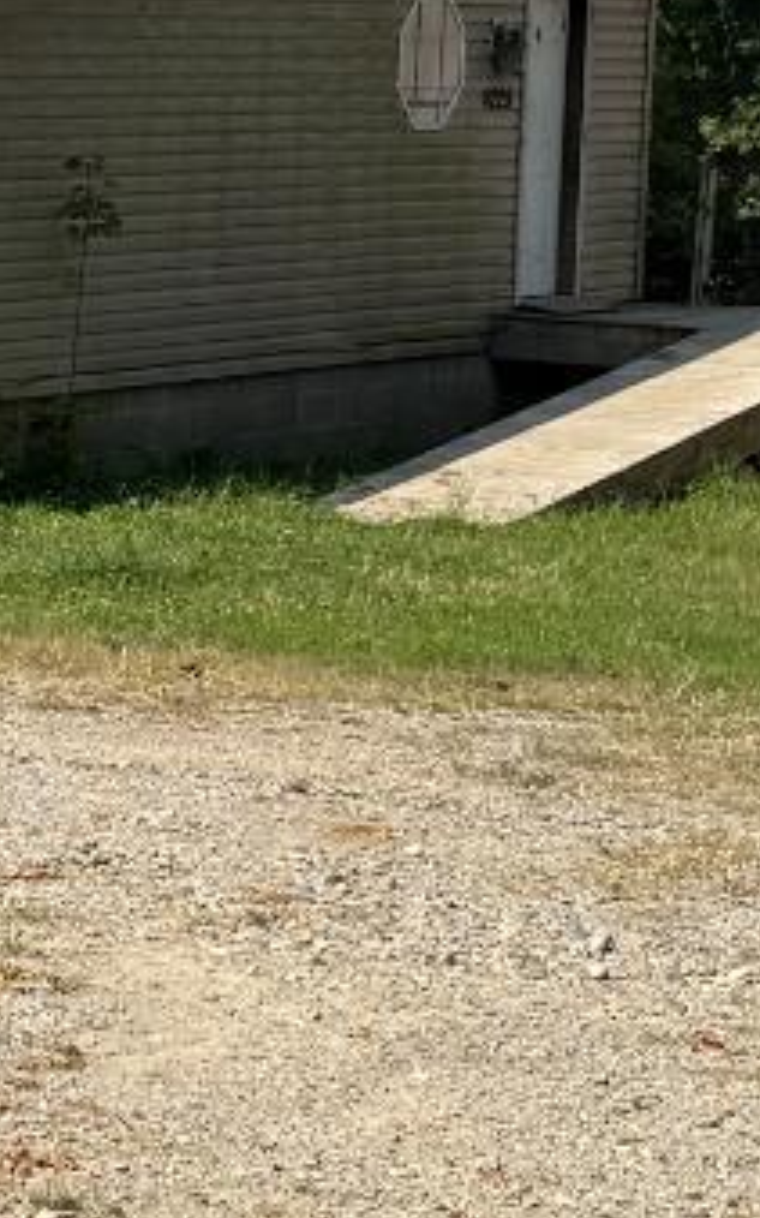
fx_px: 3748
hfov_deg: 10.1
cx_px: -1055
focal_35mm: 113
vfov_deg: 18.4
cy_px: 546
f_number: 1.78
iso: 80
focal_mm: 6.76
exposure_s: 1/4310
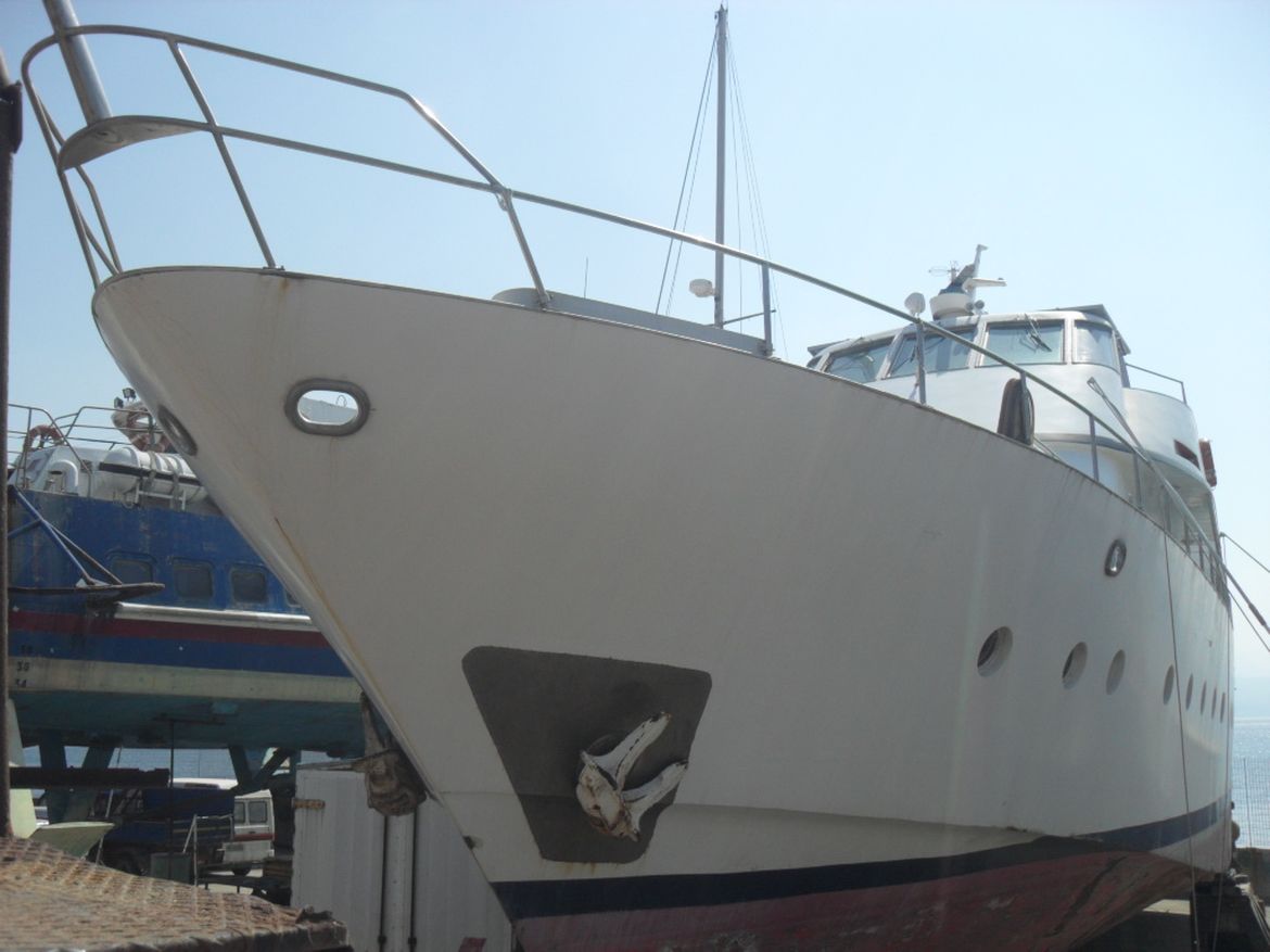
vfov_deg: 40.7
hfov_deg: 52.6
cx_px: 635
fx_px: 1284
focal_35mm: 35
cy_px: 476
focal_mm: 6.2
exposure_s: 1/250
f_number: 8.9
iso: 100
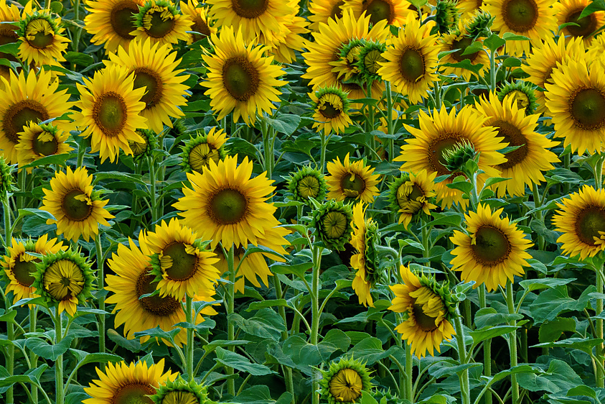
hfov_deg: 14.8
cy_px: 190
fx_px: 2331
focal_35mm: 139
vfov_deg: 9.9
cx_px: 226
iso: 200
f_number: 8
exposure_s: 1/125
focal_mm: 65
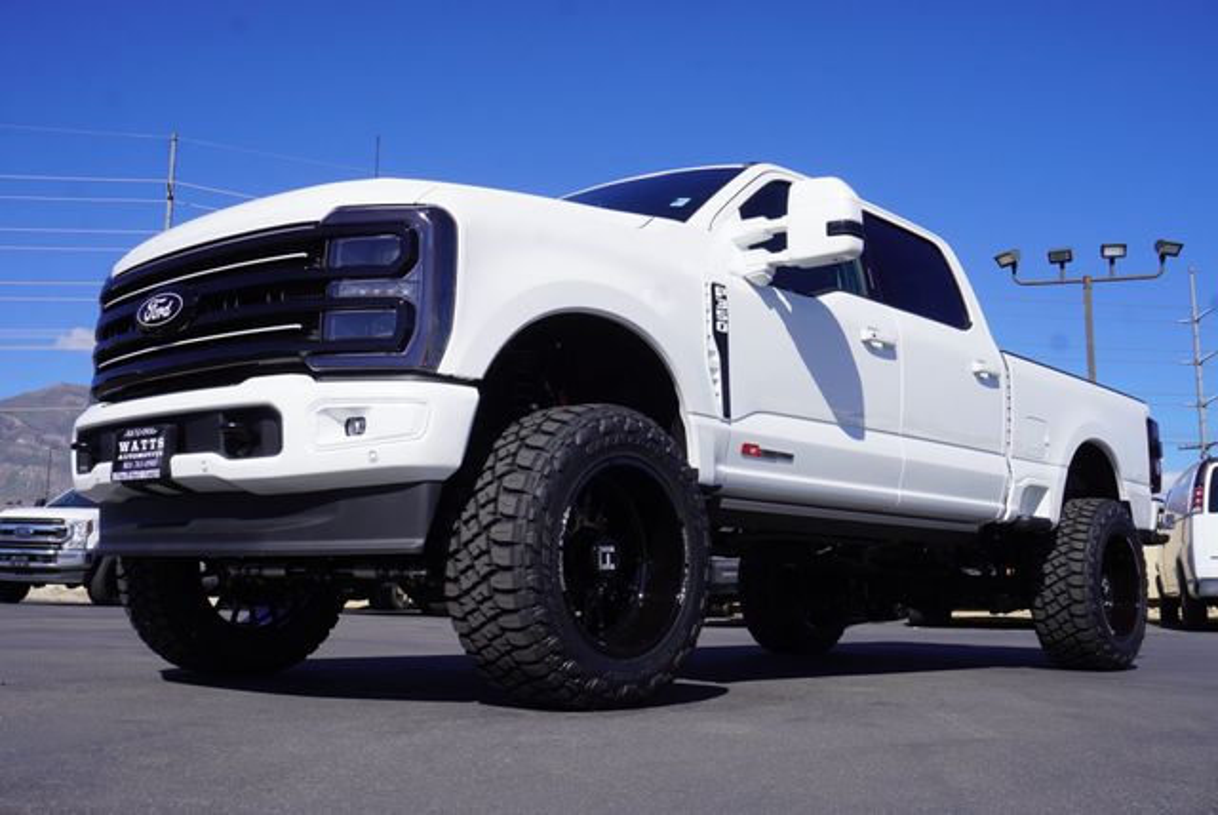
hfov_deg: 53.1
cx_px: 609
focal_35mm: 36
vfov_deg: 36.9
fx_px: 1219
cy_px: 408
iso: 100
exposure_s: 1/200
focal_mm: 24
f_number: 11
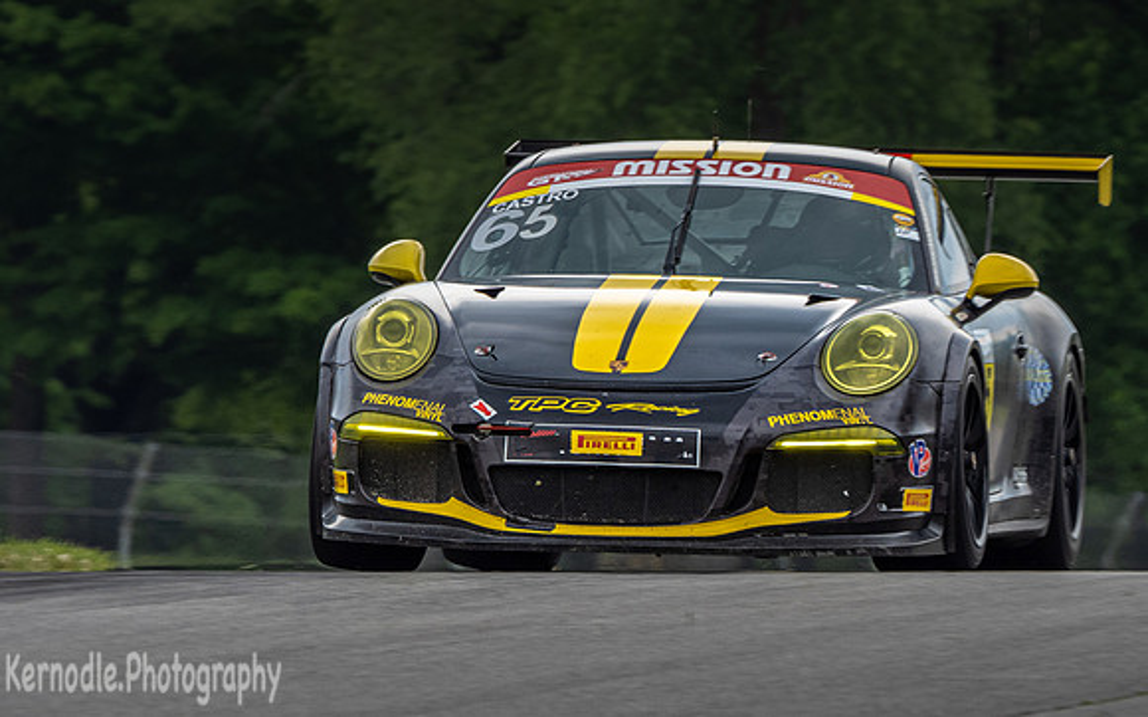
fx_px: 24066
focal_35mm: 770
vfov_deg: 1.7
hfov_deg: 2.7
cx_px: 687
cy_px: 424
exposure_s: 1/200
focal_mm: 300
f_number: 8
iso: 320
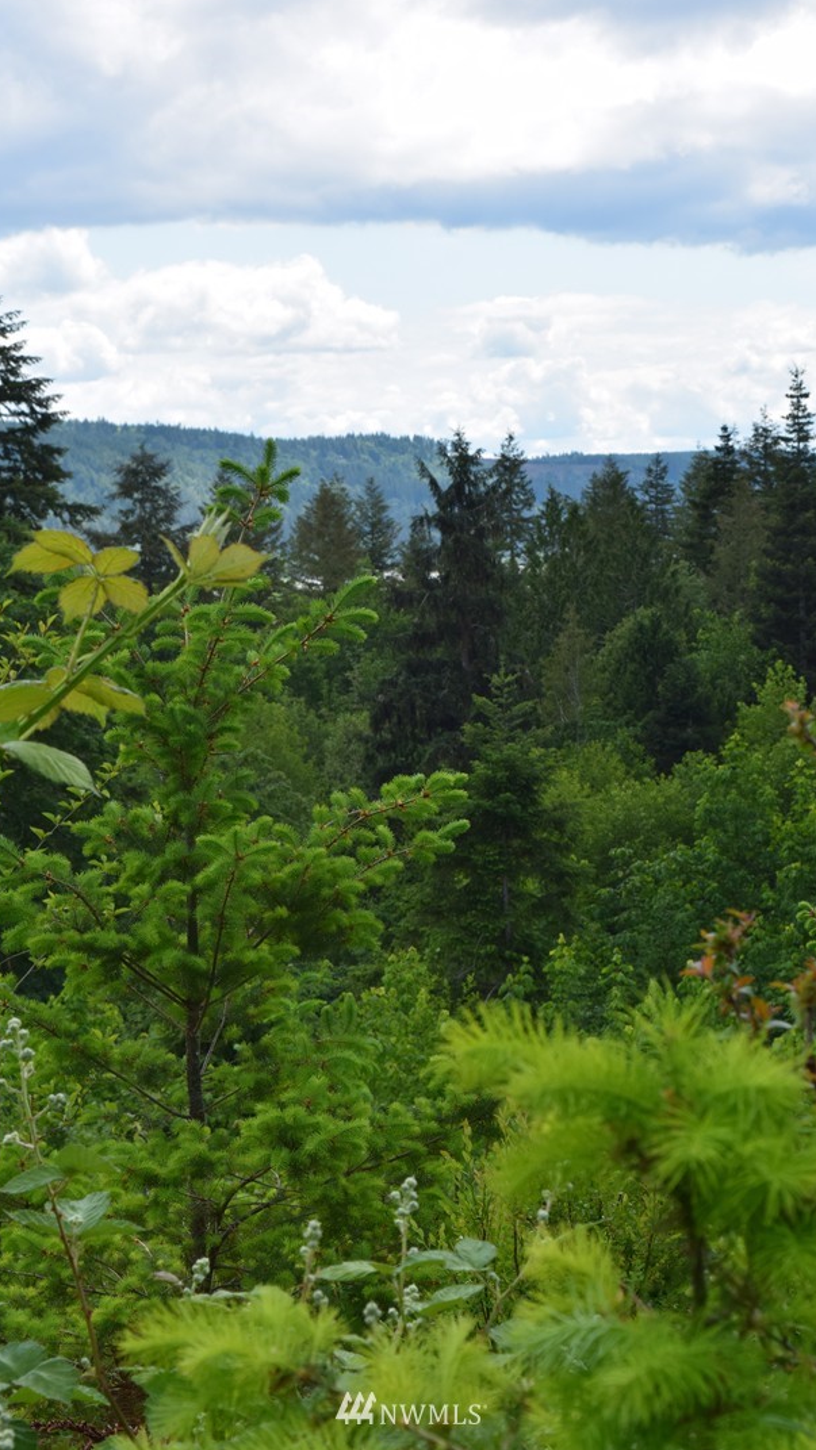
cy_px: 725
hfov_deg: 13.8
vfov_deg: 24.3
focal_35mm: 88
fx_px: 3367
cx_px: 411
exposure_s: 1/400
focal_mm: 55
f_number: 11
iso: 400
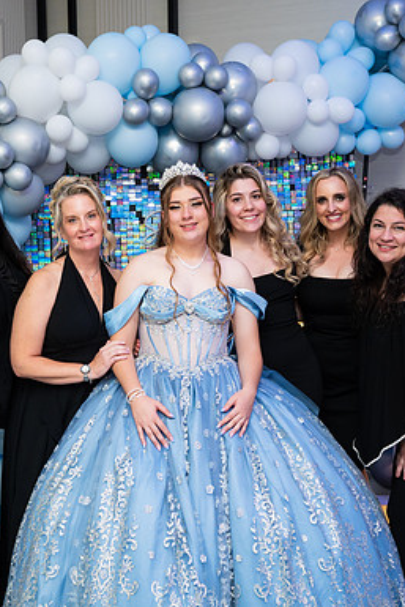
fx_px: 860
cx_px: 147
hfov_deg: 26.4
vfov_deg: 38.9
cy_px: 299
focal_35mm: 51
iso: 1600
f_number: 3.2
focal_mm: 32
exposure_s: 1/160
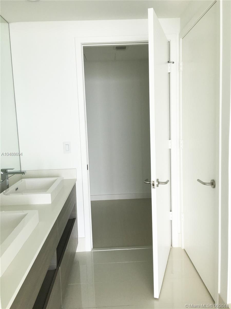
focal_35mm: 29
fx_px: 258
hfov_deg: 48.2
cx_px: 116
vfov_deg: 61.7
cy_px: 154
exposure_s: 1/60
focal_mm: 4.15
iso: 32
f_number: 2.2
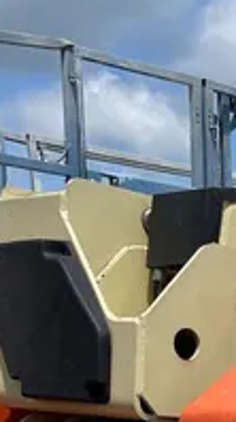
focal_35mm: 105
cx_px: 529
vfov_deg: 18.5
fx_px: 1171
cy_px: 589
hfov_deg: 10.3
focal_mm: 4.2
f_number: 1.6
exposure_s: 1/4831
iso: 32
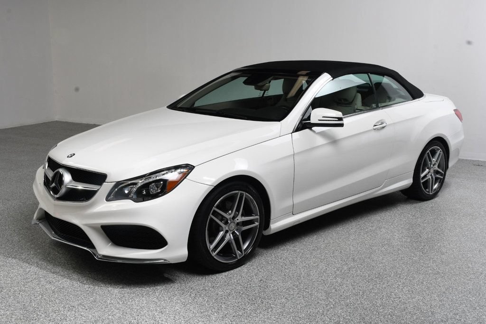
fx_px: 540
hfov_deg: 48.5
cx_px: 243
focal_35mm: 40
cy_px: 162
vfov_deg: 33.4
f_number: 13
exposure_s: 1/160
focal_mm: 27
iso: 100
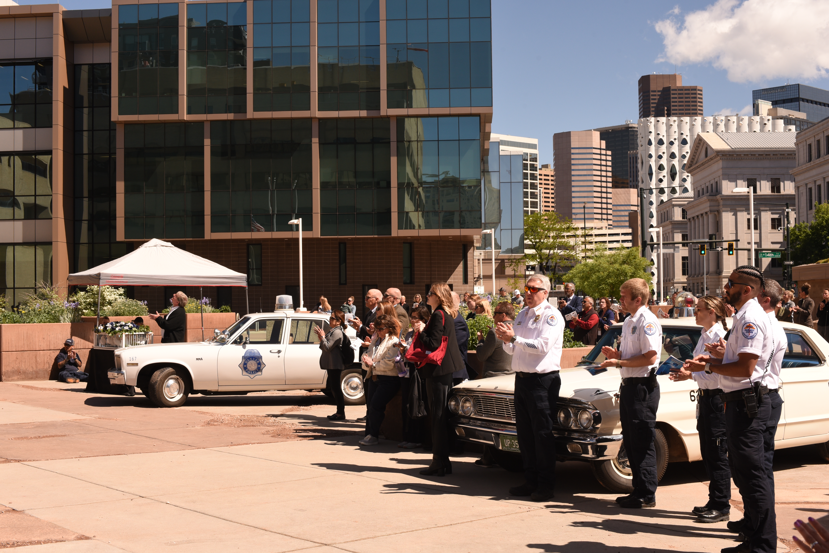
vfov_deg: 27.0
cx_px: 414
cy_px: 276
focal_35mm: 50
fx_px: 1152
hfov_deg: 39.6
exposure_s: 1/640
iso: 500
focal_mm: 50
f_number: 13
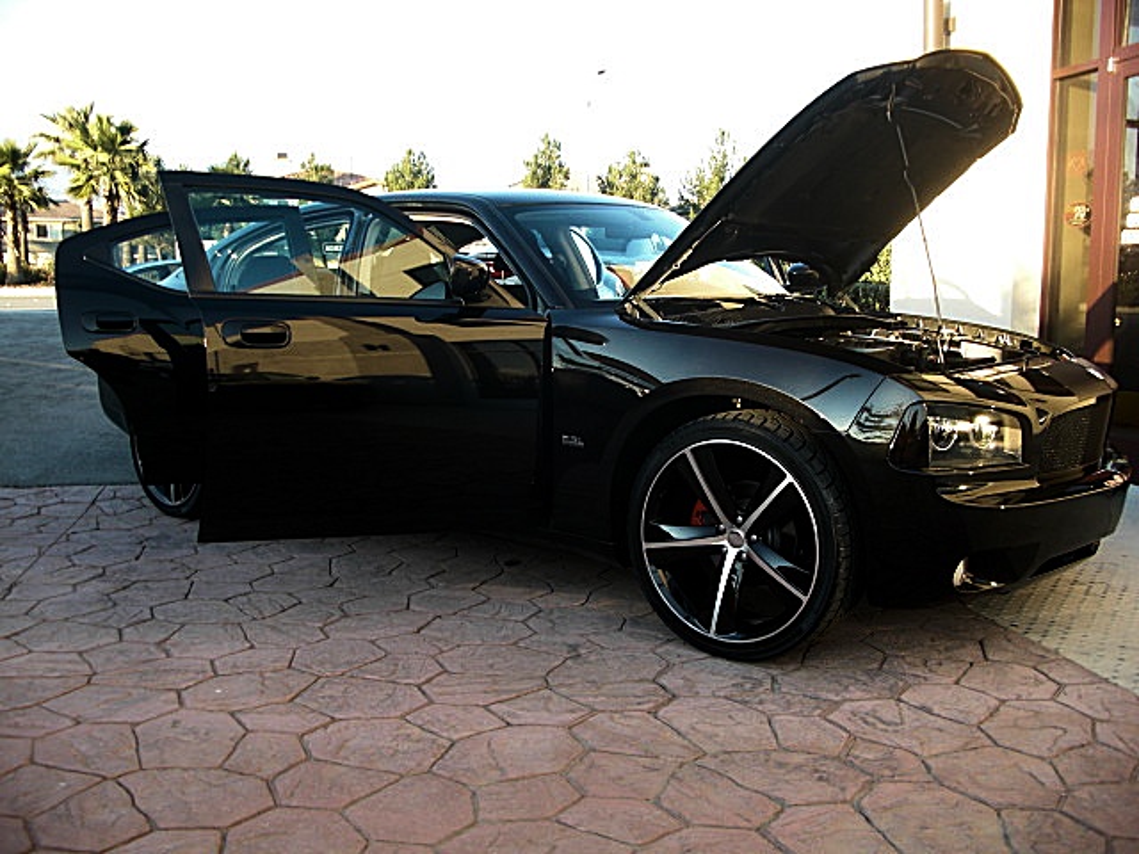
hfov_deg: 51.4
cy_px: 427
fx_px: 1185
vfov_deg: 39.7
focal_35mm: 36
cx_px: 570
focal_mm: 6.3
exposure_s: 1/60
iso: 50
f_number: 2.8
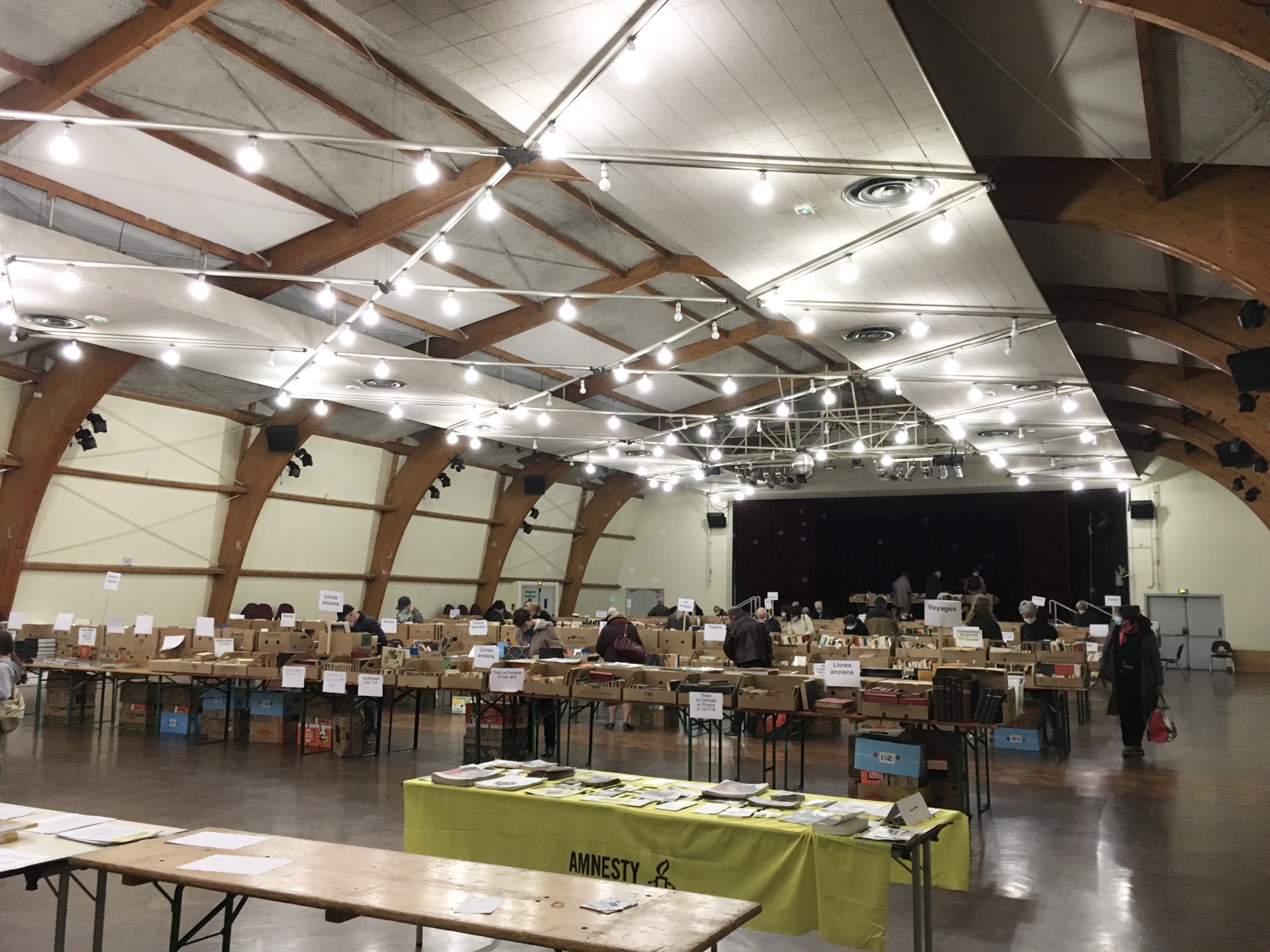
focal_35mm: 29
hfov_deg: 61.7
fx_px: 1064
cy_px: 476
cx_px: 635
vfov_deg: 48.2
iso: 200
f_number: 2.2
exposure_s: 1/33
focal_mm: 4.15
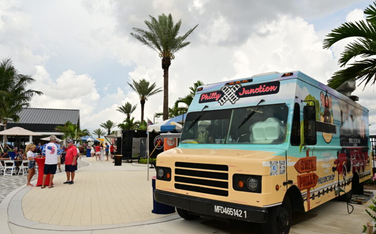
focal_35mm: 28
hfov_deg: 67.4
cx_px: 185
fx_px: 282
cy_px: 122
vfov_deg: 45.2
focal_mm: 26.5
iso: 100
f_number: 11
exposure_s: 1/160
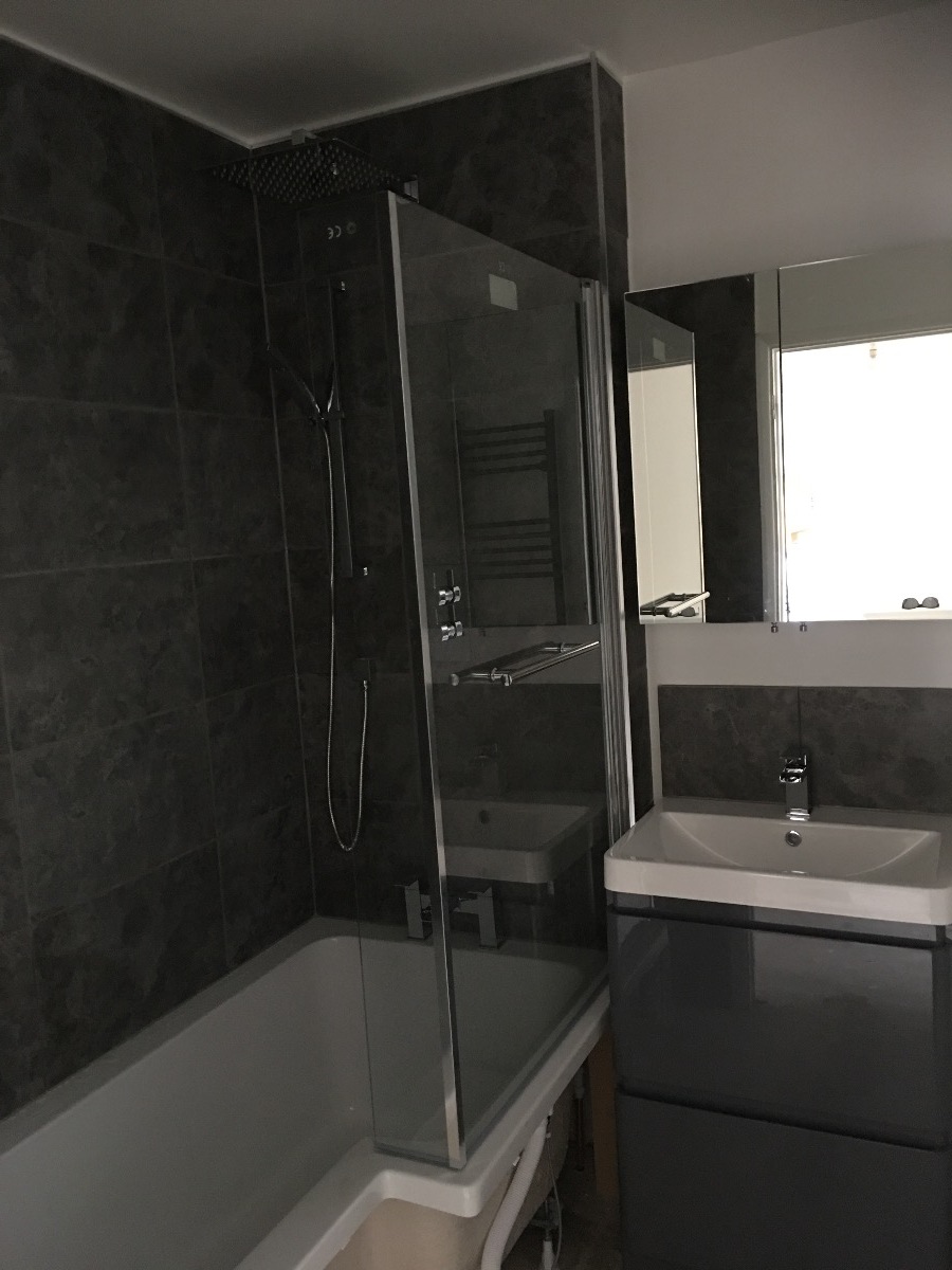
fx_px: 1063
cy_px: 635
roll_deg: +3.1
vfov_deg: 61.7
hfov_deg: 48.2
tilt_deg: -5.7
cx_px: 476
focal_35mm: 29
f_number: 2.2
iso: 125
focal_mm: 4.15
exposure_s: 1/8
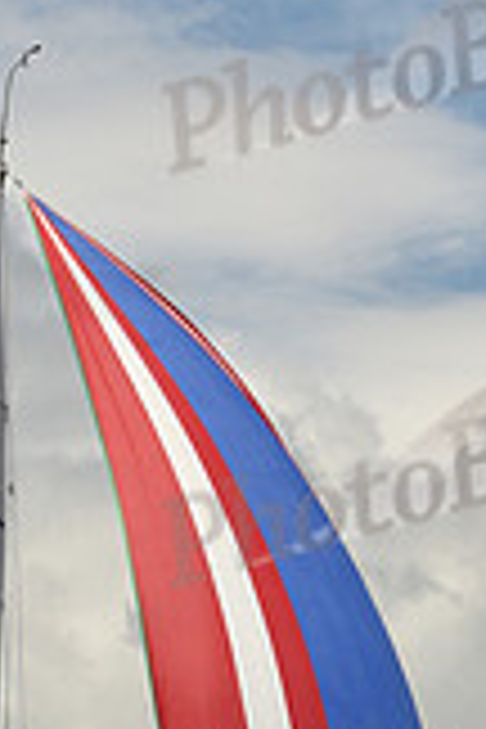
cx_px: -70
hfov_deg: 4.2
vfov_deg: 6.4
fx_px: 6540
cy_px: 770
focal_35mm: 323
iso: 320
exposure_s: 1/800
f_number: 13
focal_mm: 90
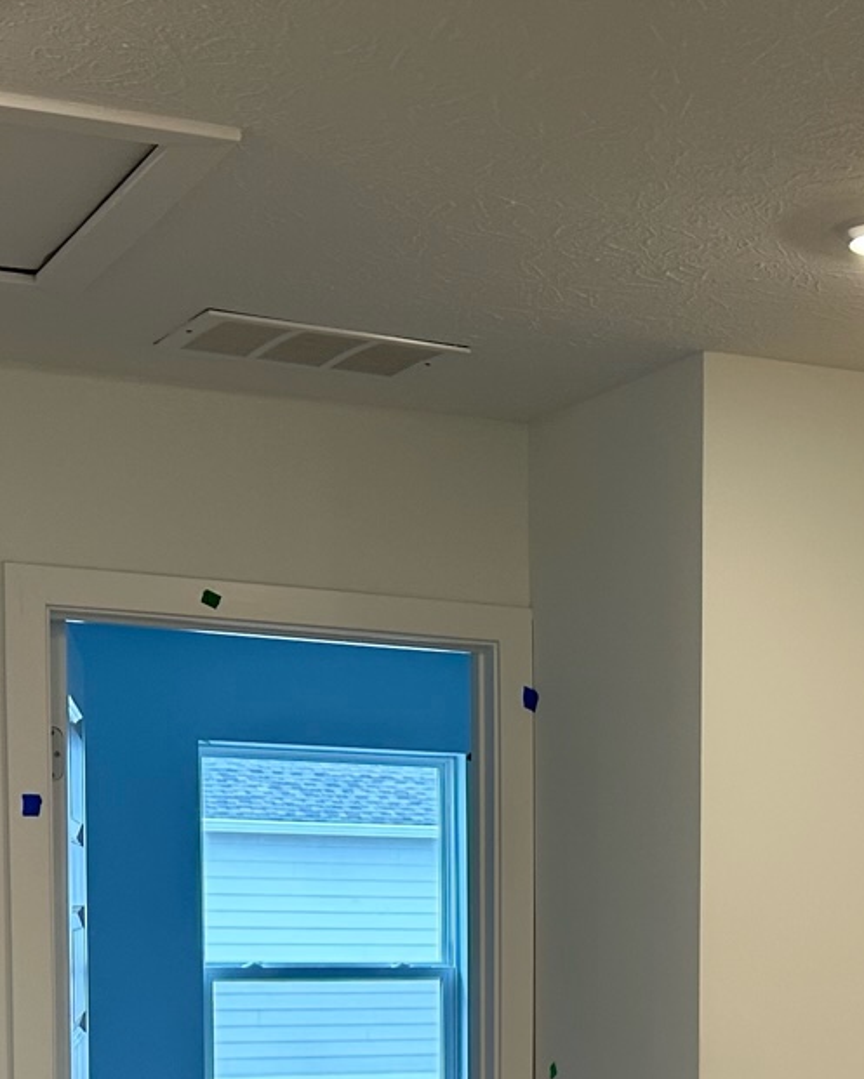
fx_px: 2429
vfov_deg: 24.0
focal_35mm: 76
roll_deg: -0.8
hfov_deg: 19.6
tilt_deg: -5.0
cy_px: 1063
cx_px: 876
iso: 100
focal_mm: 6.86
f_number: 1.78
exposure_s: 1/138
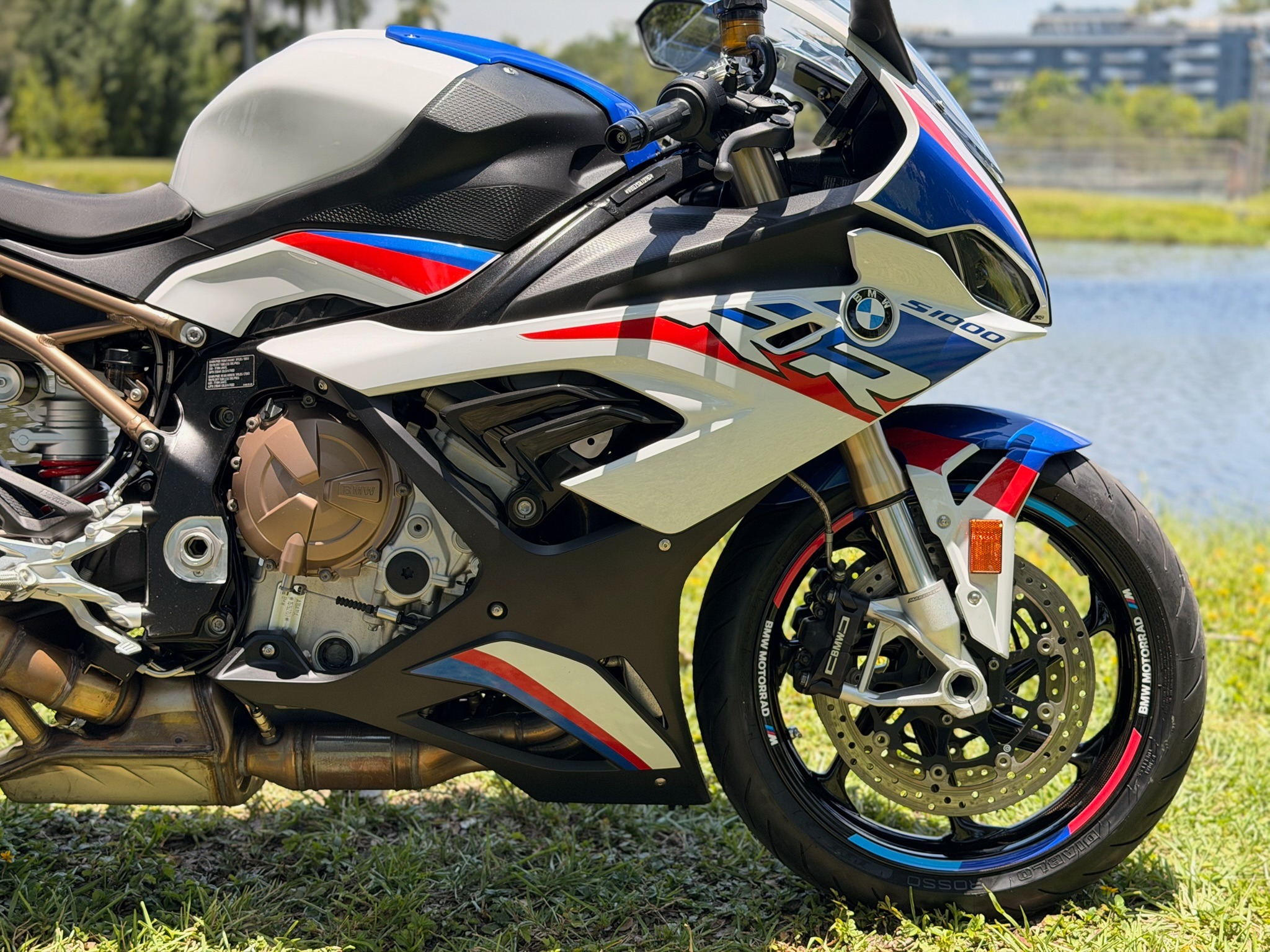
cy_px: 476
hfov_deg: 39.7
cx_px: 635
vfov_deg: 30.3
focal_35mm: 48
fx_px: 1761
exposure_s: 1/1678
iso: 80
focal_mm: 6.76
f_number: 1.78
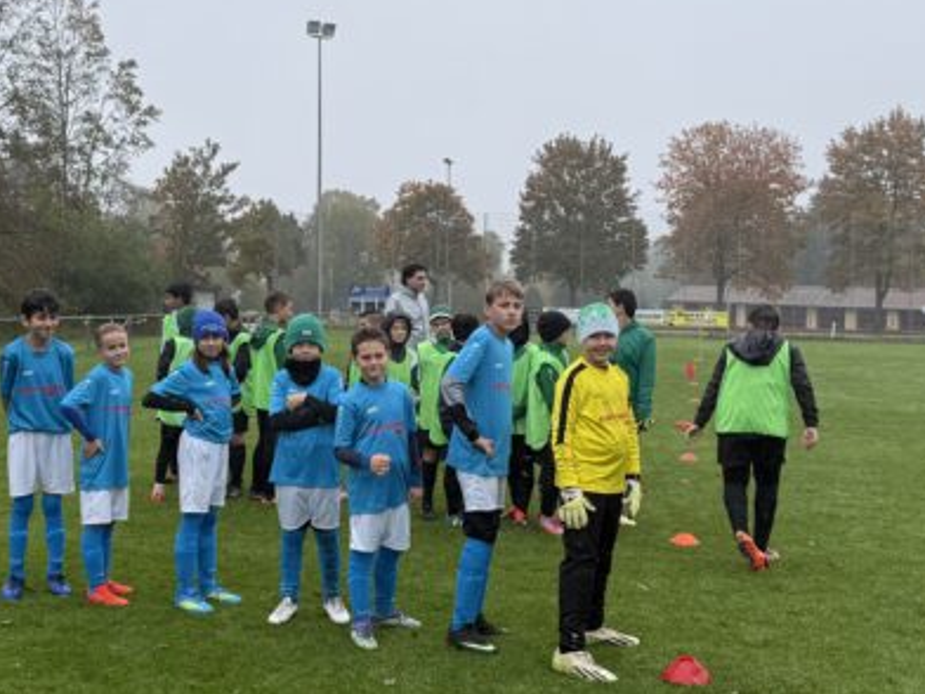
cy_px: 307
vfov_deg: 30.9
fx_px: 1256
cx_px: 392
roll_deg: -0.6
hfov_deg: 40.3
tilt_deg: -1.4
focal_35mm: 47
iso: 80
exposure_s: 1/1005
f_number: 1.78
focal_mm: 6.76
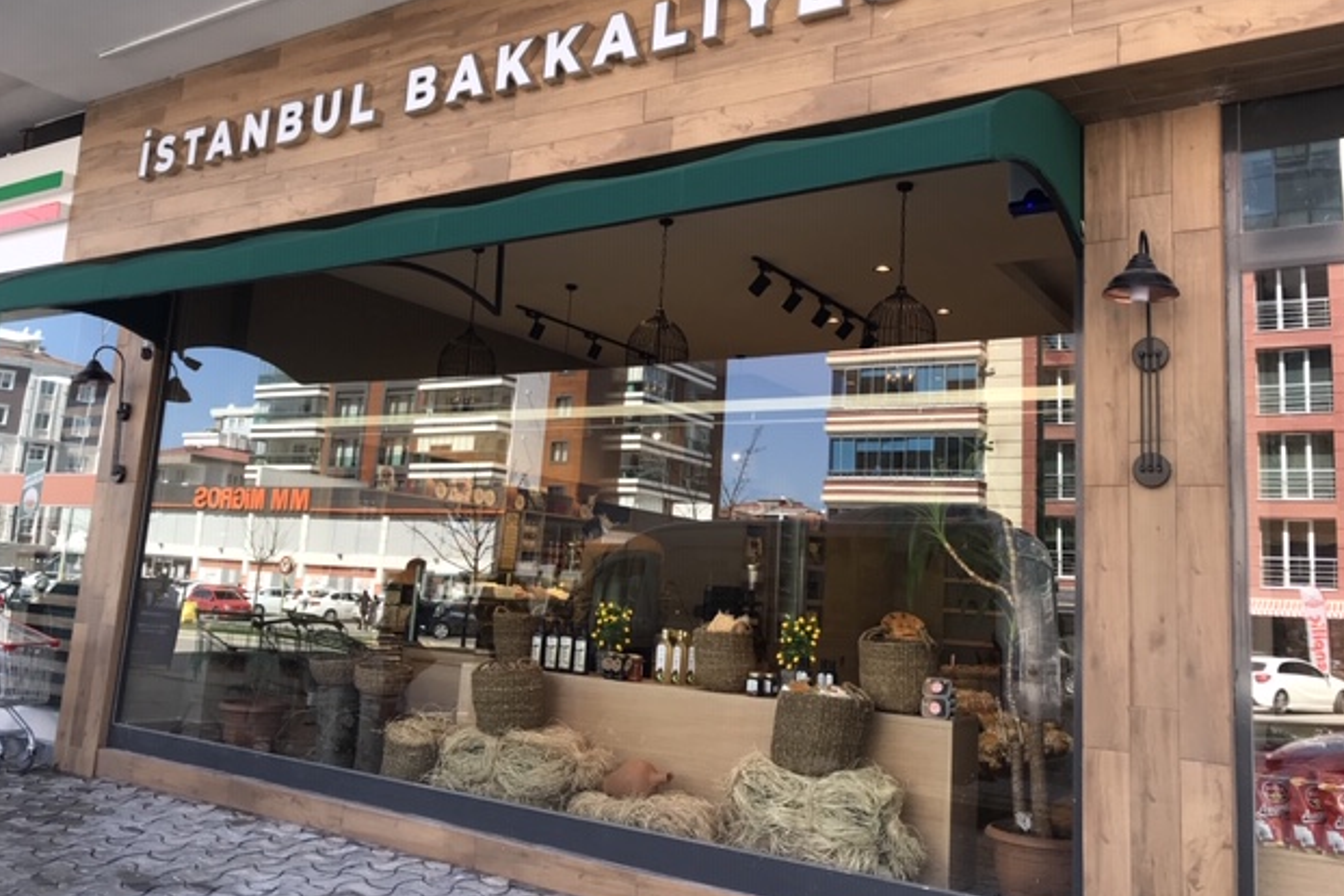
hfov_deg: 61.9
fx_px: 1120
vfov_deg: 43.6
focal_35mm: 30
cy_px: 405
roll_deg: -3.6
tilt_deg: +10.2
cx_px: 671
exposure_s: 1/272
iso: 20
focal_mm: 3.99
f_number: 1.8
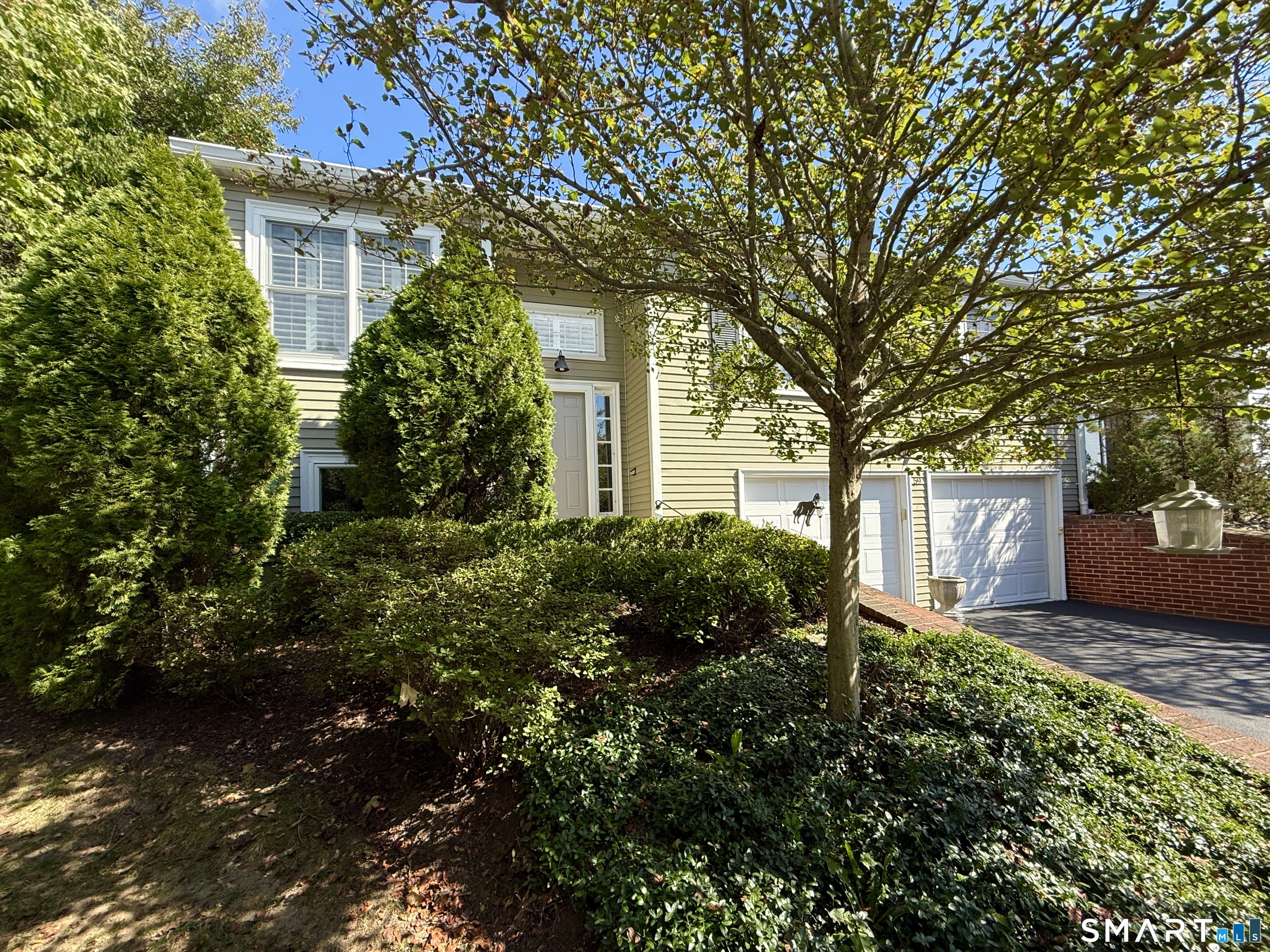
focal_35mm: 14
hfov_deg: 102.1
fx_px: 514
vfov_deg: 85.7
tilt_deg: +4.5
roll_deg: +0.5
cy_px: 476
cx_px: 635
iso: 50
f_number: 2.2
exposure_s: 1/574
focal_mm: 2.22
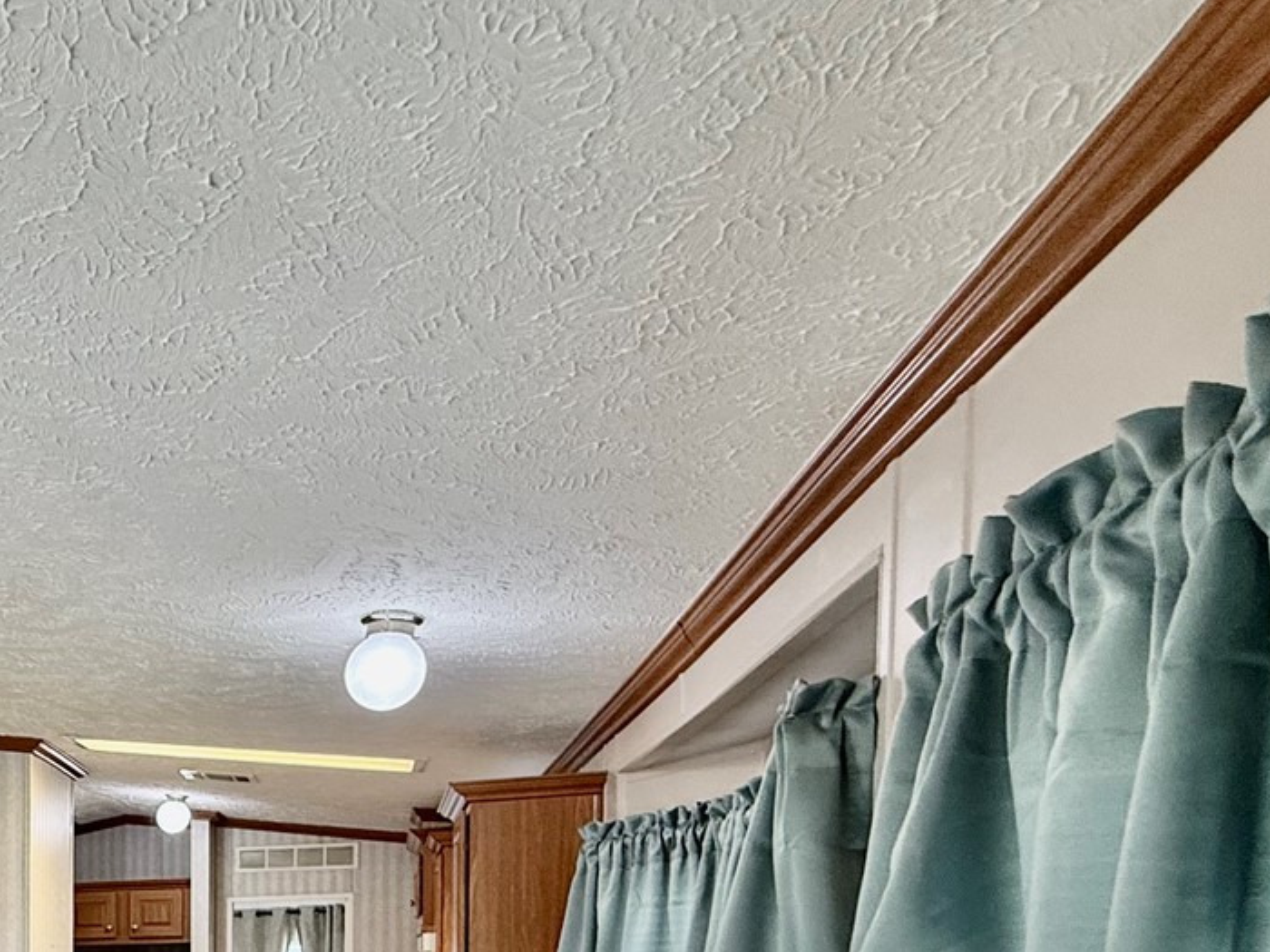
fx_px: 1174
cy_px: 1030
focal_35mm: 32
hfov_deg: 44.4
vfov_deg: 37.5
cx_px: -105
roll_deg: +0.3
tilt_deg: -2.2
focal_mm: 2.22
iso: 250
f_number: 2.2
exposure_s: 1/120
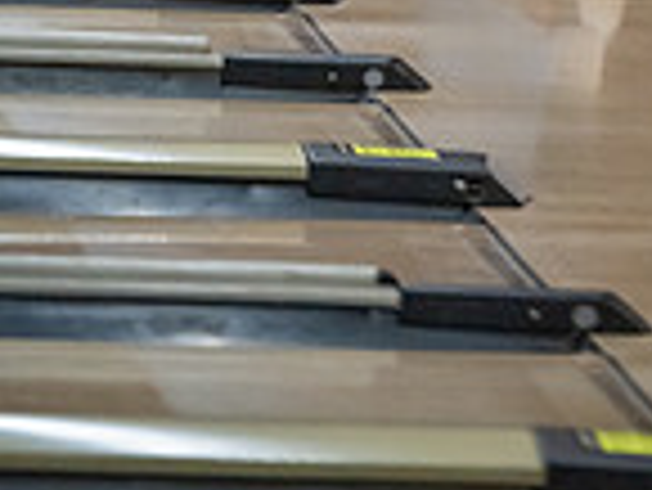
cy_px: -508
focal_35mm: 567
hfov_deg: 3.5
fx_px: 10688
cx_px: 562
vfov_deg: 2.6
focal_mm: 190
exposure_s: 1/1000
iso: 4000
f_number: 2.8
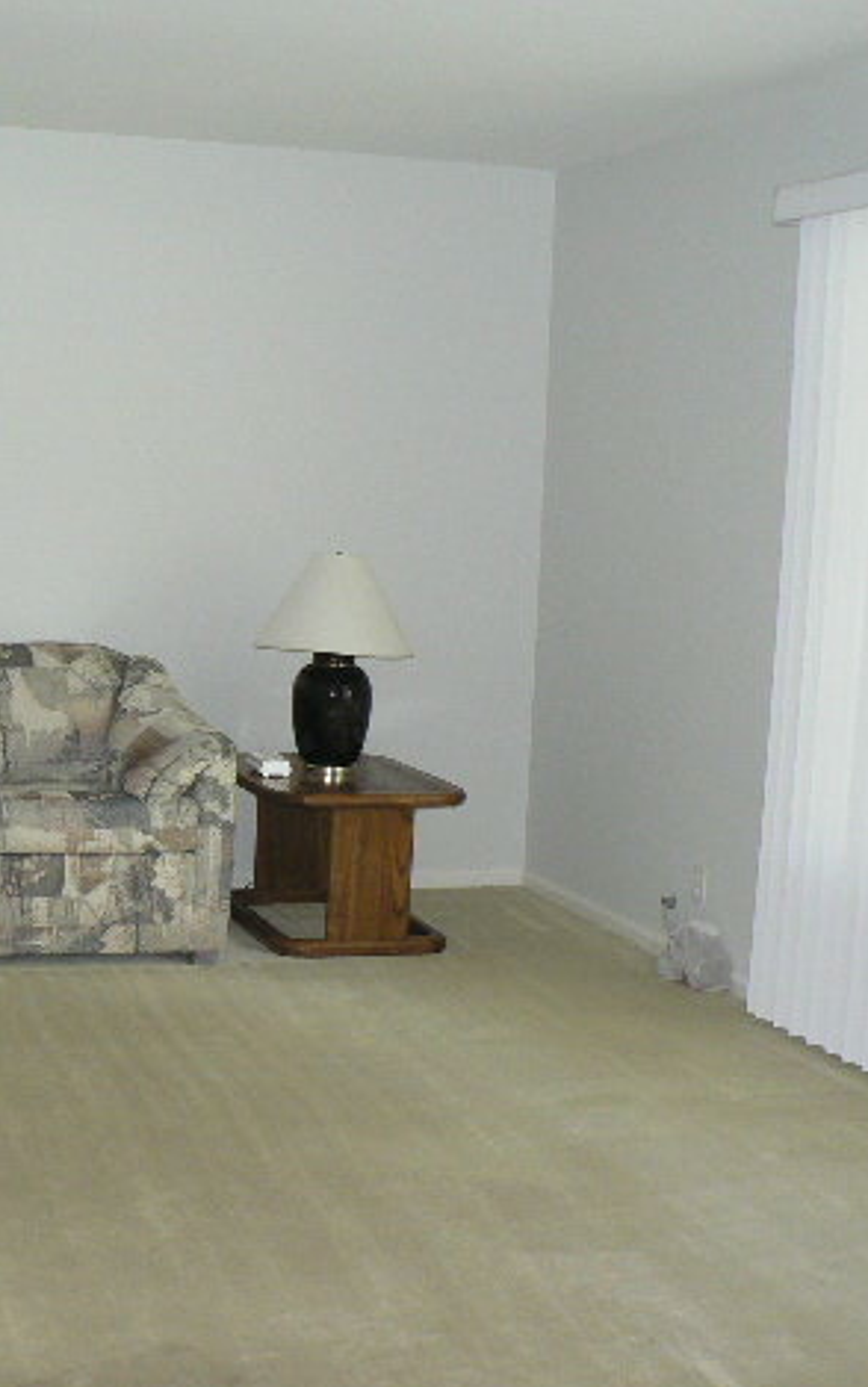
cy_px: 699
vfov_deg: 38.9
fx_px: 1967
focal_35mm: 52
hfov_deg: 24.0
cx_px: 44
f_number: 2.8
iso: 300
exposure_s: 1/60
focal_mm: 6
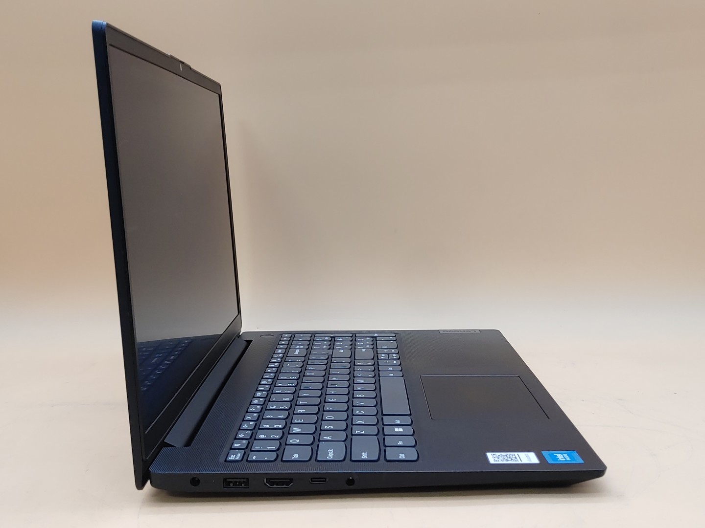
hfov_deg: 45.8
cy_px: 264
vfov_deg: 35.1
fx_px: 835
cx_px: 352
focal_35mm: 41
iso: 50
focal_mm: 4.36
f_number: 1.8
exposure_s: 1/120
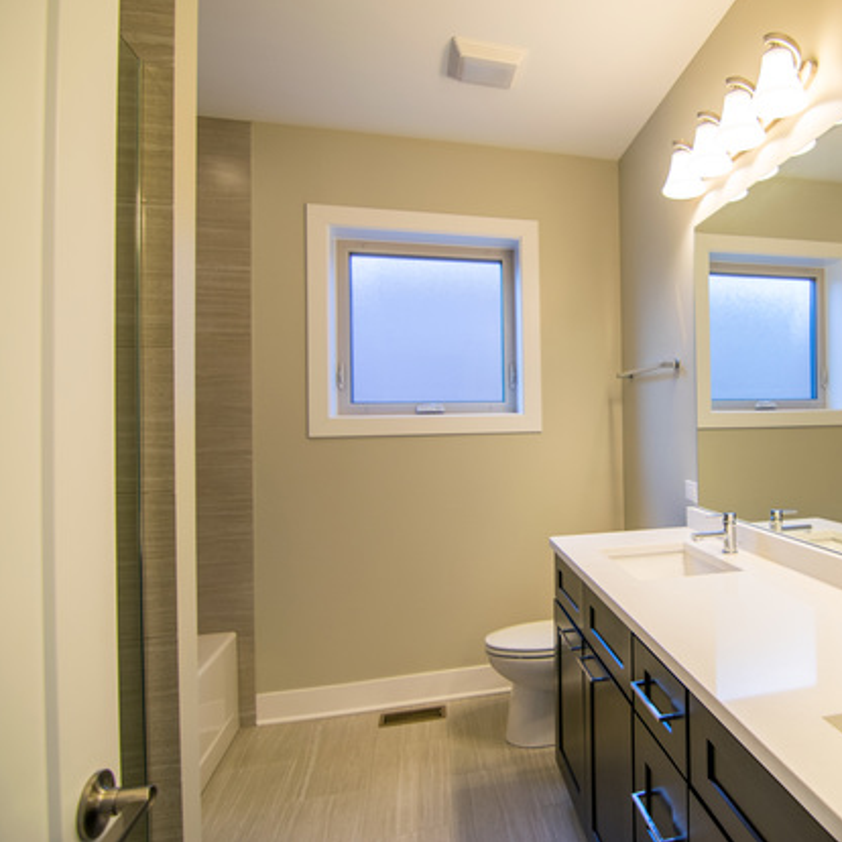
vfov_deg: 70.5
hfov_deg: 66.4
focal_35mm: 22
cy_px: 410
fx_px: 596
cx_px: 624
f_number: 2.8
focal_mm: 11
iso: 200
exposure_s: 1/100
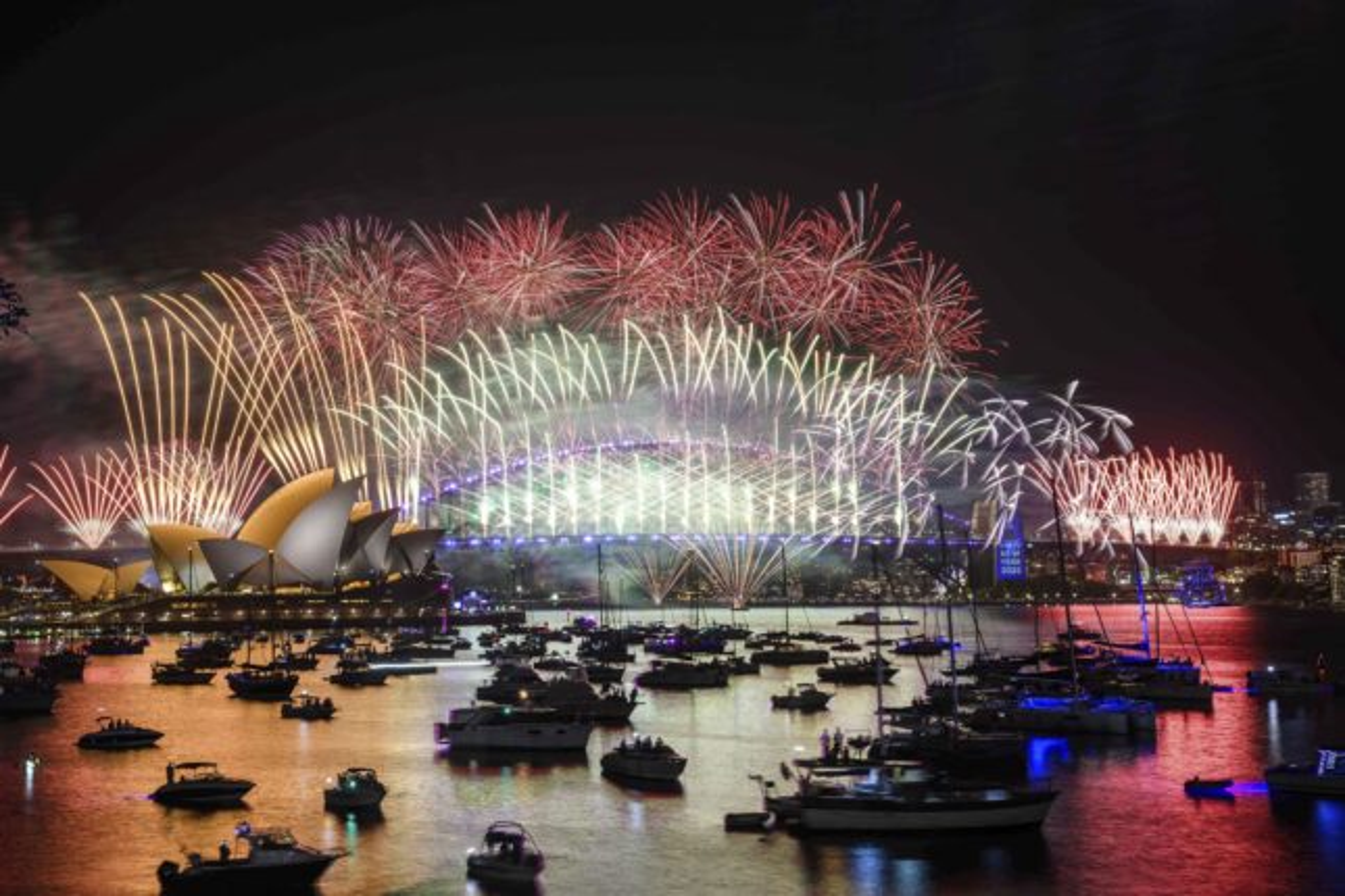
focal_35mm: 43
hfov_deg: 45.4
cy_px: 448
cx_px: 672
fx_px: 1606
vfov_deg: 31.2
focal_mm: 43
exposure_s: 8
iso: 100
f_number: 10
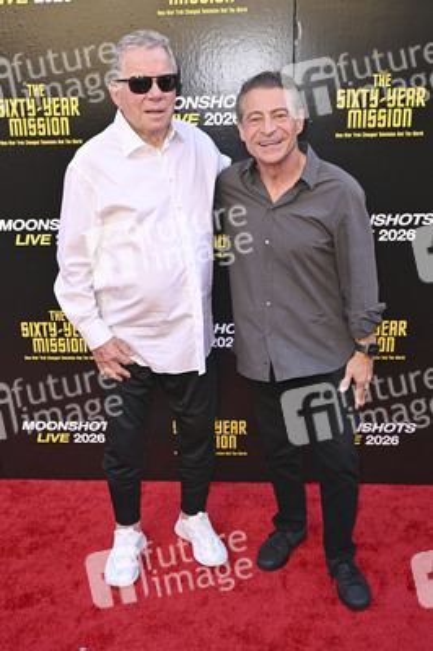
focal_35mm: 35
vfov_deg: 54.5
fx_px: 633
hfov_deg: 37.8
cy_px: 326
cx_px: 216
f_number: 5.6
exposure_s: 1/250
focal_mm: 35
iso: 640
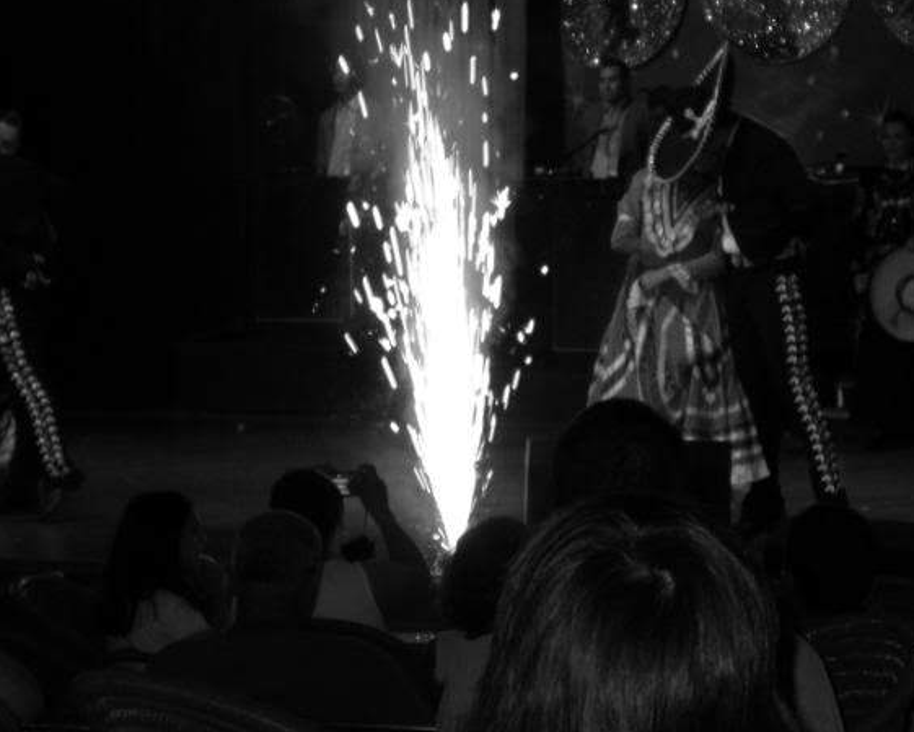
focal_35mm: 167
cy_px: 334
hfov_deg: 11.5
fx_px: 4518
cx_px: 560
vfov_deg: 9.3
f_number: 3.8
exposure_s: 1/60.3
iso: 200
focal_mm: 19.8
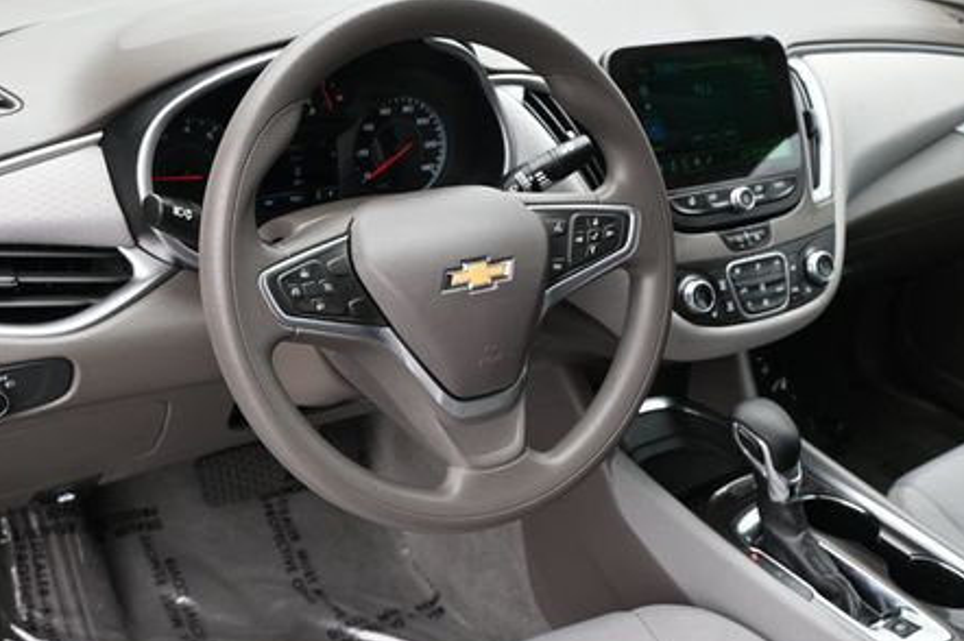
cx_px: 499
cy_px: 371
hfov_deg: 46.1
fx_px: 1133
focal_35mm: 42
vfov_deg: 31.5
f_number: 4
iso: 360
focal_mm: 19.5
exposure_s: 1/250
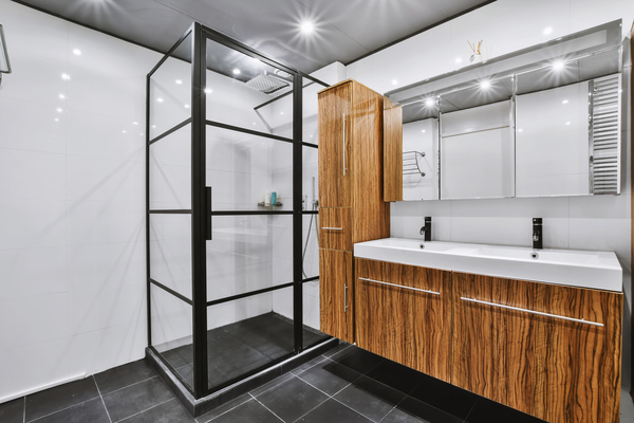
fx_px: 264
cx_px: 317
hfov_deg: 100.4
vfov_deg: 77.3
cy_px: 212
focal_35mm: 15
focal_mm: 10
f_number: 13
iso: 100
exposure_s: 8
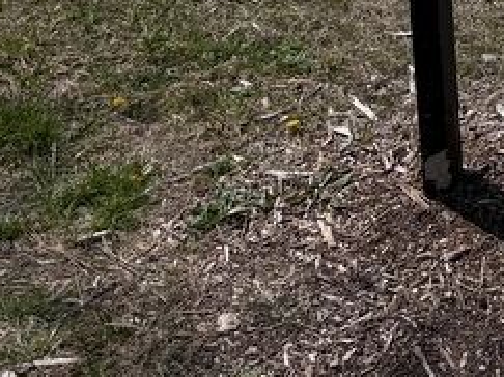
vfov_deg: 16.4
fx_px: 1150
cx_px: 763
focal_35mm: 79
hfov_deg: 20.9
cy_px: -242
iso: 80
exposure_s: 1/6711
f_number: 1.78
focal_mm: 6.76
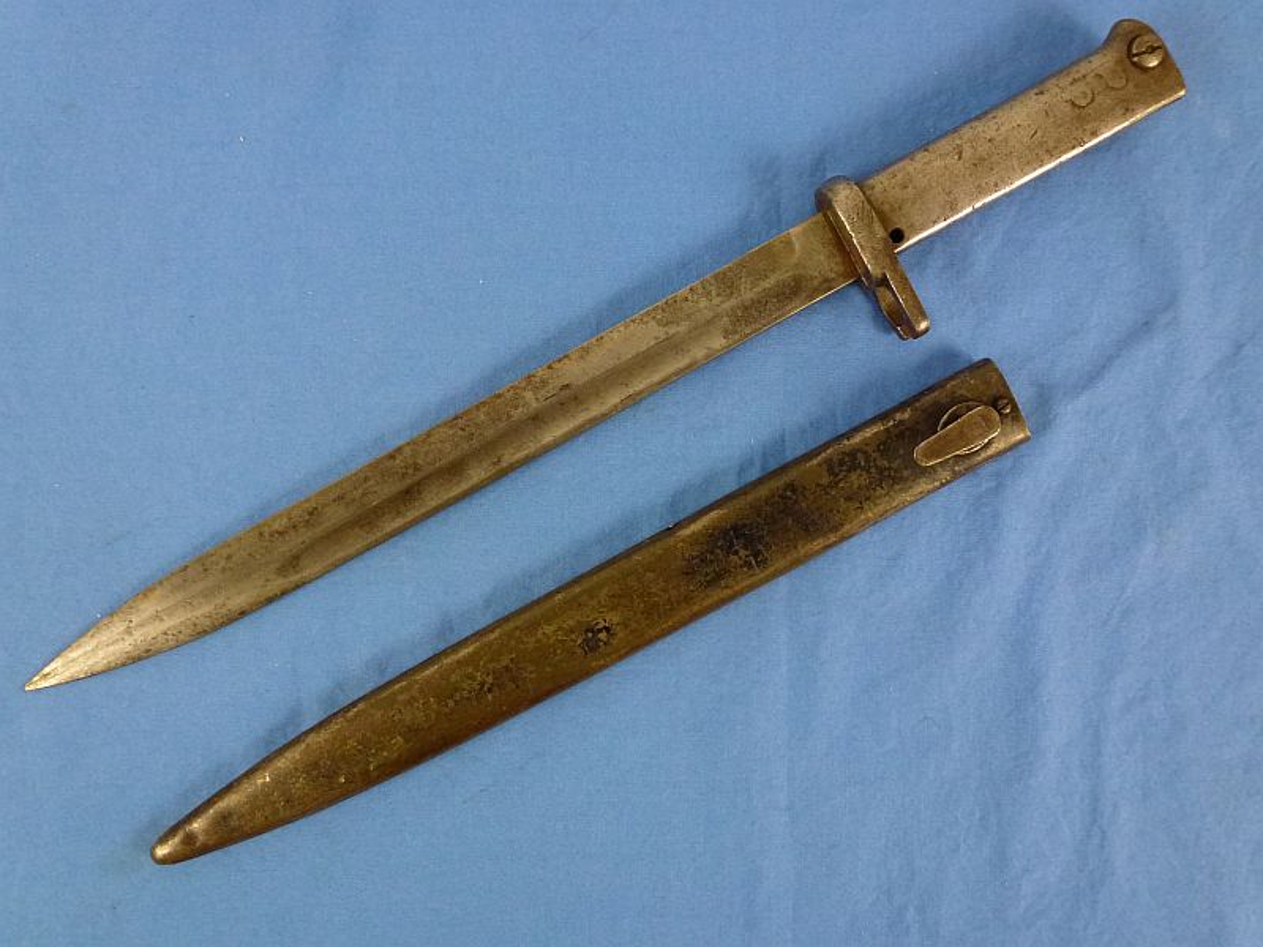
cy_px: 474
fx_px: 949
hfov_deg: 67.3
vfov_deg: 53.1
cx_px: 632
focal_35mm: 26
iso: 400
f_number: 3.4
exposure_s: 1/125
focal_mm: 4.7
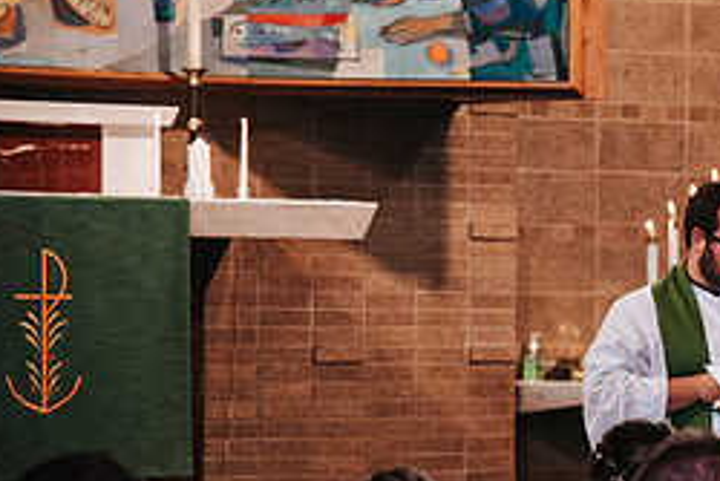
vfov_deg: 6.2
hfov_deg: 9.1
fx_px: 4462
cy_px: 330
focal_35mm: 223
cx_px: 815
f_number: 4
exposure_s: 1/200
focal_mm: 95
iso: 1000
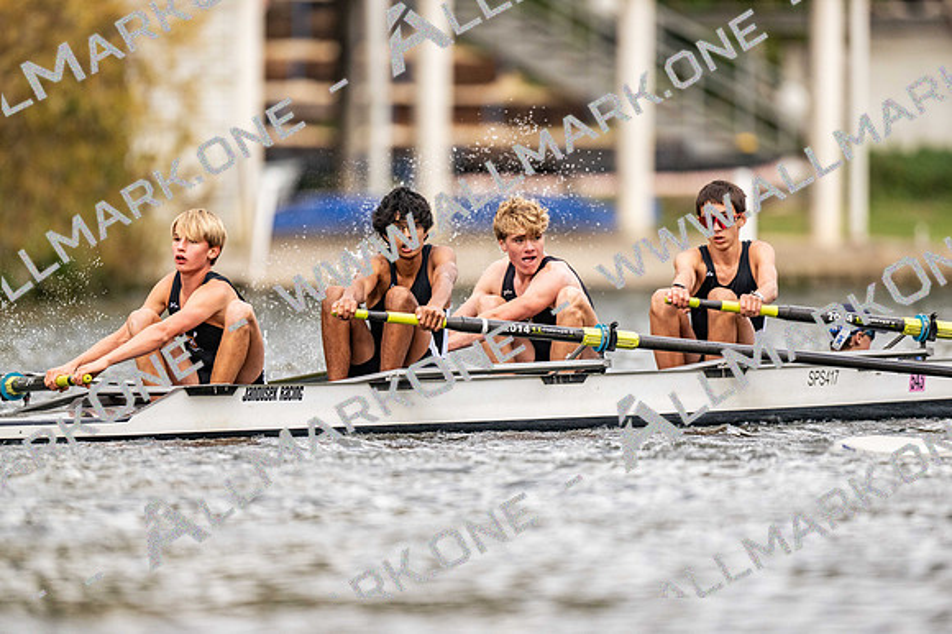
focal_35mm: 600
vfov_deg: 2.3
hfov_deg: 3.4
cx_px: 476
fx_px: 15861
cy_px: 317
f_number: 4
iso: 1000
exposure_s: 1/2500
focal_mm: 600
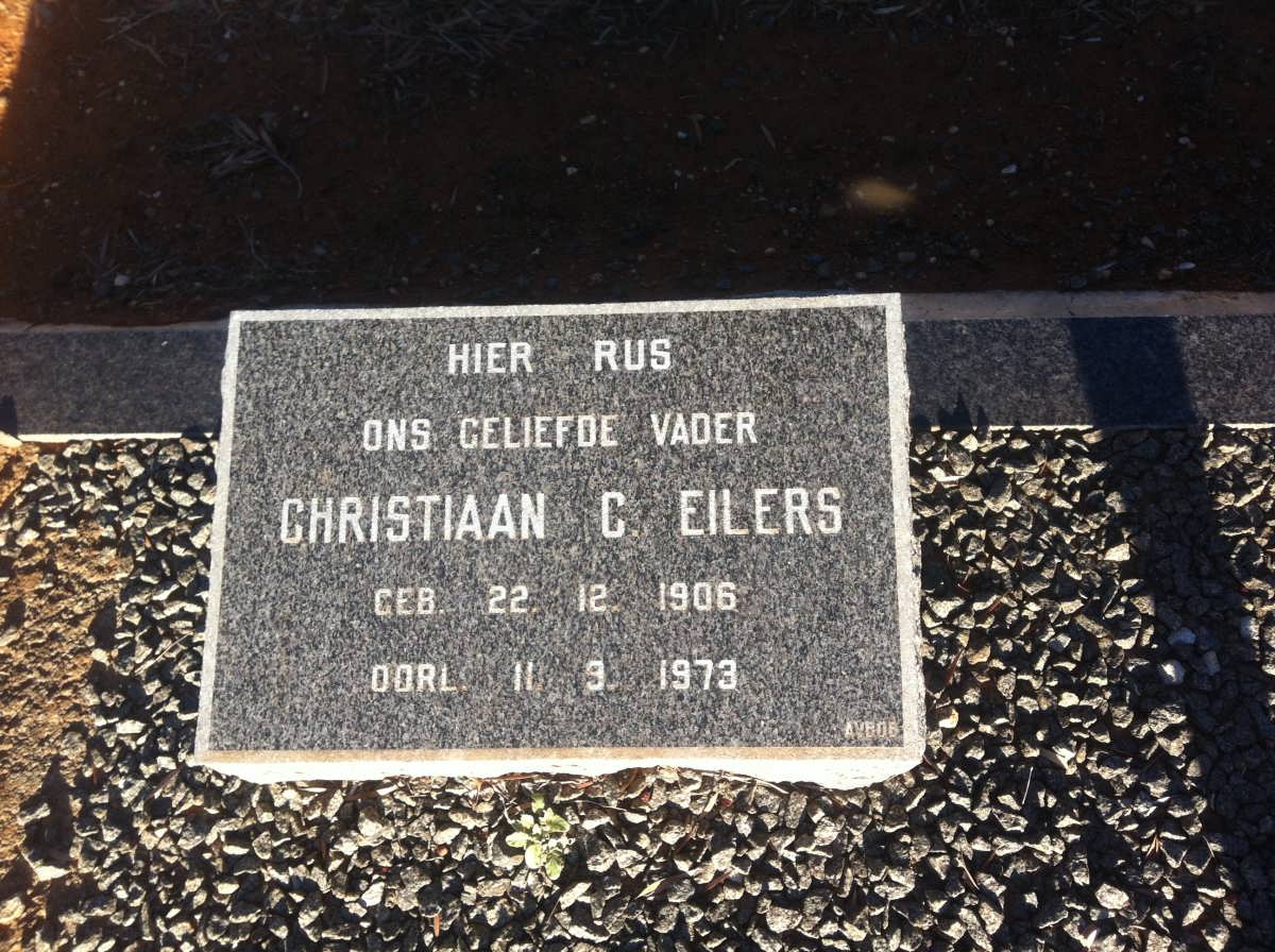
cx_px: 638
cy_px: 476
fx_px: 1287
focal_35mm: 35
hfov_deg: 52.7
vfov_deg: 40.6
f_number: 2.8
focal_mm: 3.85
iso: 80
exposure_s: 1/285
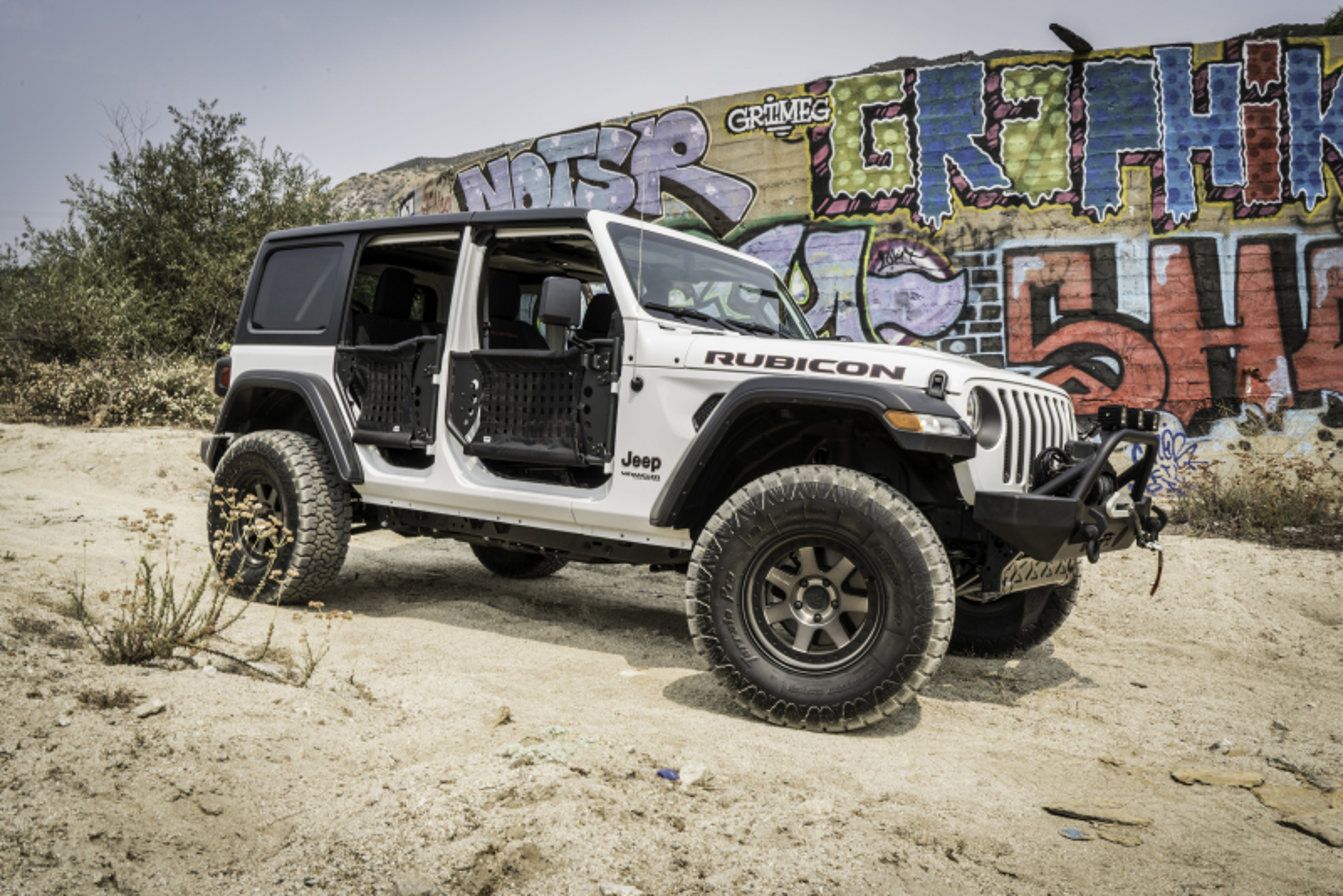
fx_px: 1082
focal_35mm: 29
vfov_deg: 45.0
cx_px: 672
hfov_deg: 63.6
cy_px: 448
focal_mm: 29
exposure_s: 1/20
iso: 100
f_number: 22
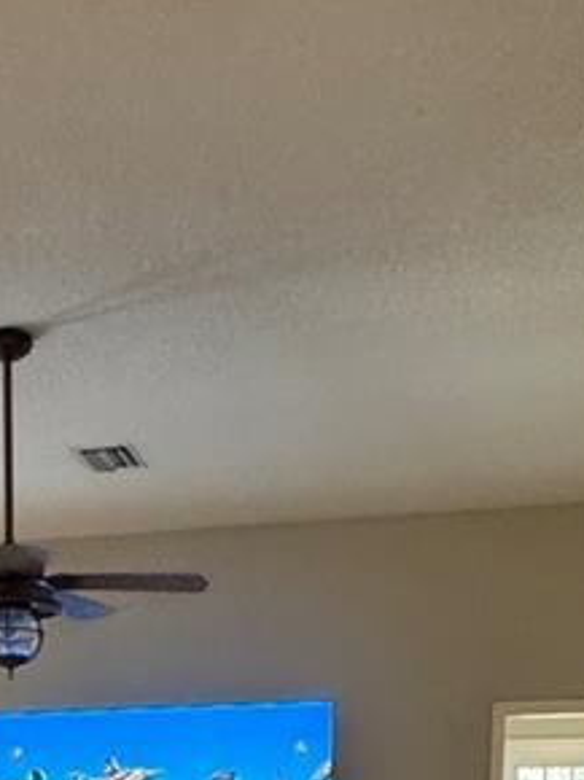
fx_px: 1307
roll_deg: +0.9
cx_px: 67
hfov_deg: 24.5
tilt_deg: -8.3
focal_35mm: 58
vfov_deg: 27.5
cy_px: 1025
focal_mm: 2.22
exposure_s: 1/60
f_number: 2.2
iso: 500
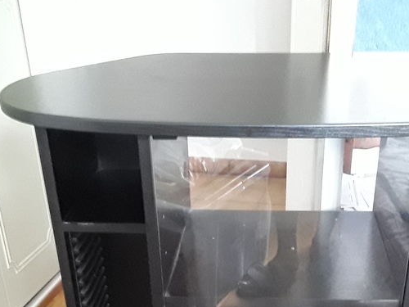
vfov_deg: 25.7
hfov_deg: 35.5
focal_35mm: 54
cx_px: 229
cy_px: 304
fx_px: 638
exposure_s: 1/17
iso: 400
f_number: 1.9
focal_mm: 2.91
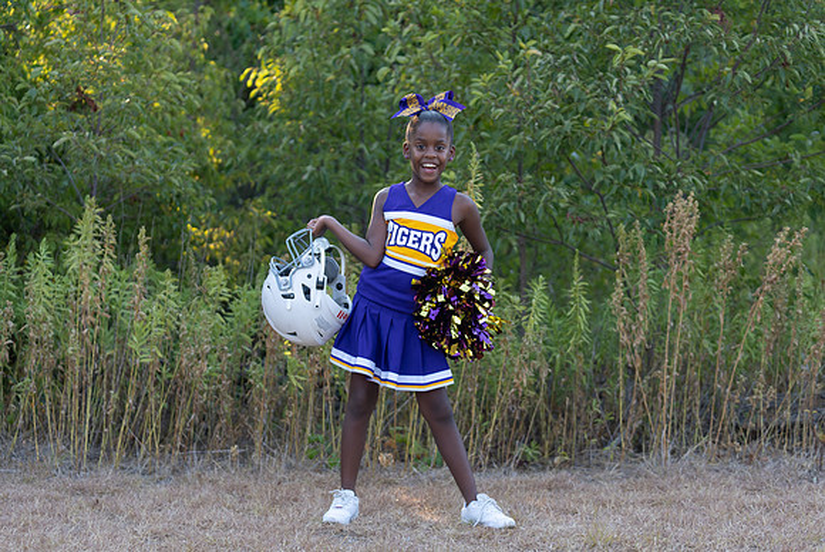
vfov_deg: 18.9
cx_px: 420
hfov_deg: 27.9
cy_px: 280
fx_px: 1662
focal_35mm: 72
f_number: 2.8
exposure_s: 1/320
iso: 200
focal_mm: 70
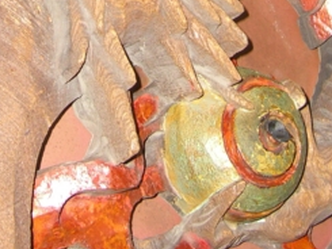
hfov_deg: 15.9
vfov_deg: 11.4
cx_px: 142
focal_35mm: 124
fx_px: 1190
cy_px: -145
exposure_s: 1/60
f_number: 2.8
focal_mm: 7.9
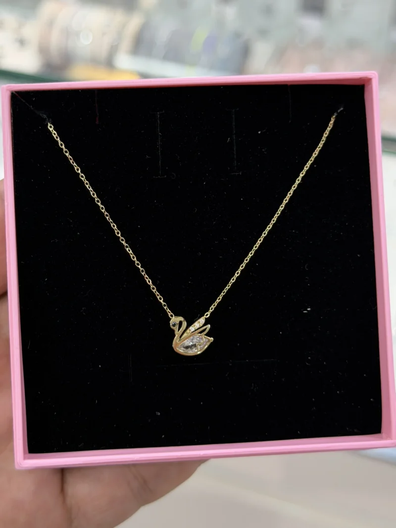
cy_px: 264
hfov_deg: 30.3
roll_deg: +5.5
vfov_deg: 39.7
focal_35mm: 48
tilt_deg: -43.8
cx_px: 198
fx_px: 732
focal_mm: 6.76
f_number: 1.78
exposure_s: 1/132
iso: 50
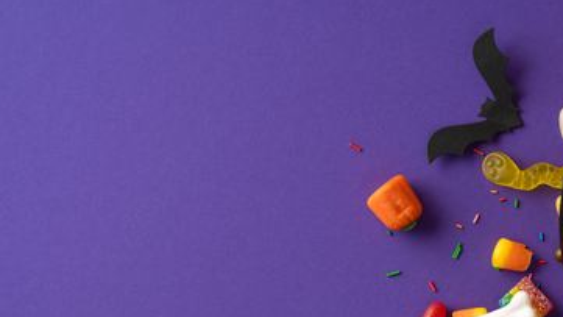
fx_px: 1567
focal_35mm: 105
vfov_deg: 11.4
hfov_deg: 20.2
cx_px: 440
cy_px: 322
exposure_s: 1/125
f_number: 8
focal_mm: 50
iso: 100
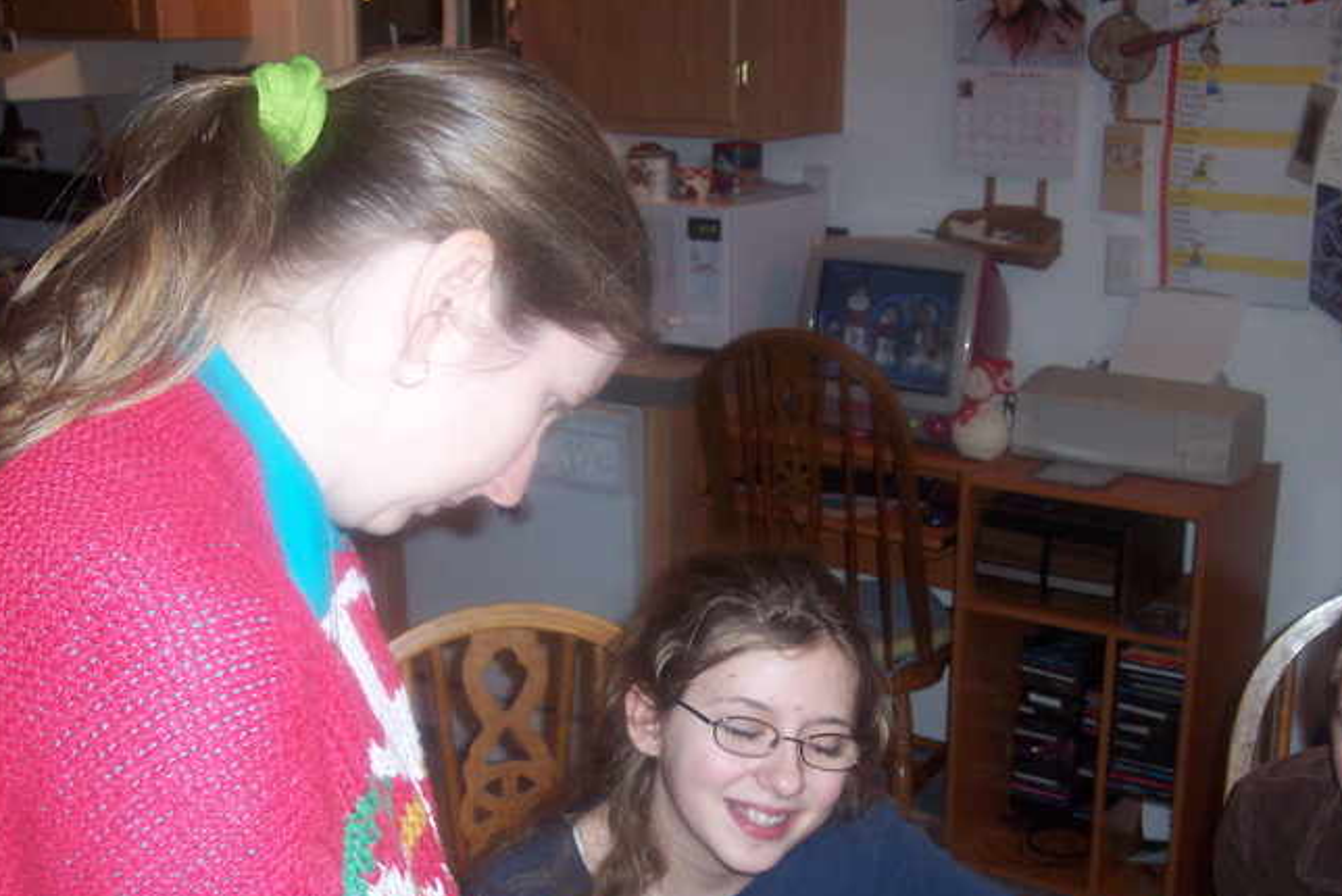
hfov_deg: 40.3
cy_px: 618
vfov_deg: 27.3
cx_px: 705
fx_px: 1827
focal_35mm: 49
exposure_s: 1/30
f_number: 2.8
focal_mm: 8
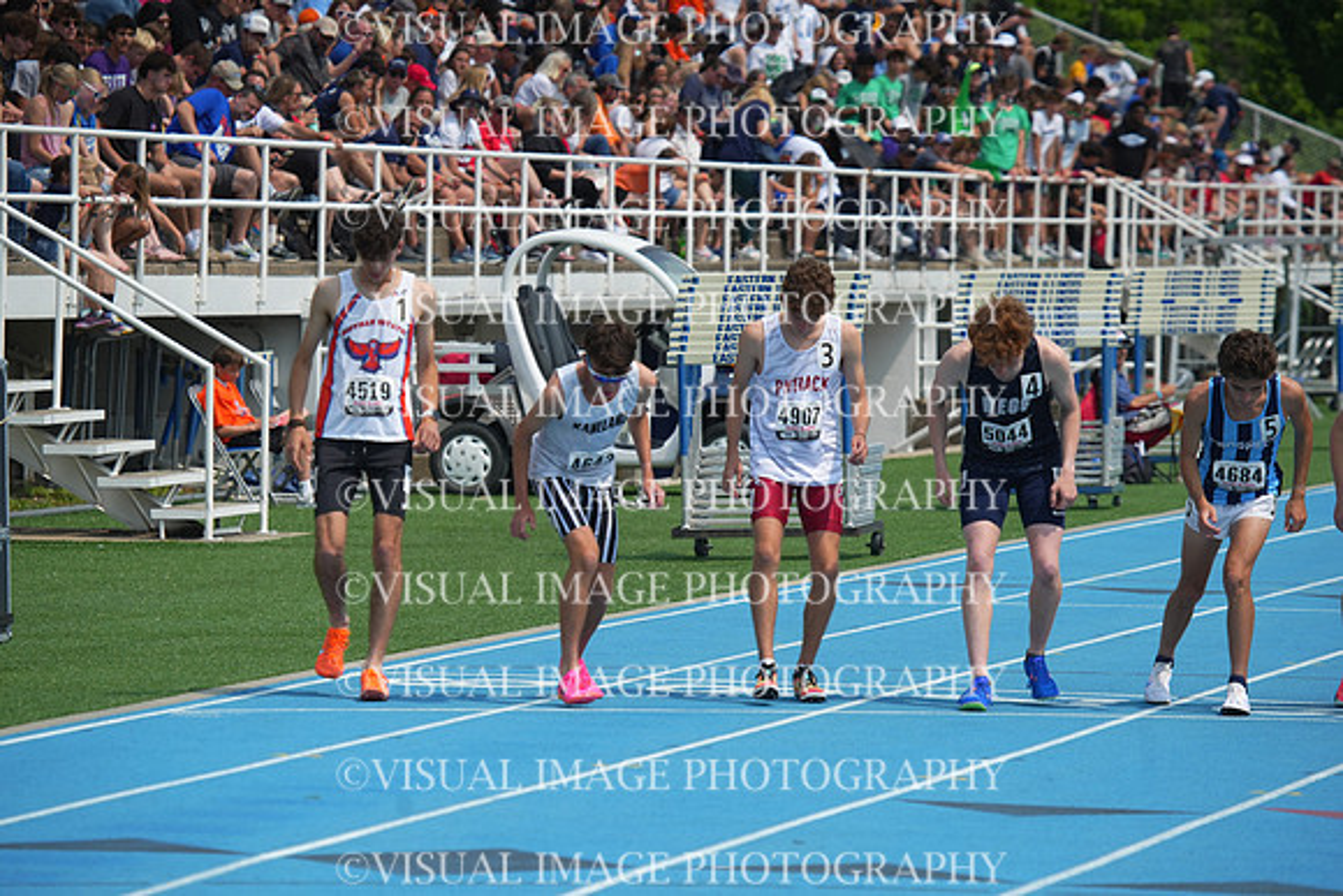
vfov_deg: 5.5
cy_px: 448
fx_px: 9328
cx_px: 672
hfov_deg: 8.2
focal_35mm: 250
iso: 500
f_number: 5.6
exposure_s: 1/4000
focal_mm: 250
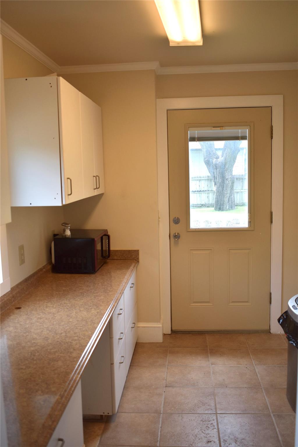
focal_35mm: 34
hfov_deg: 38.4
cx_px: 149
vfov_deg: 55.1
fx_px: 428
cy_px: 224
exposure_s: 1/125
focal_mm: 23
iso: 200
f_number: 3.8
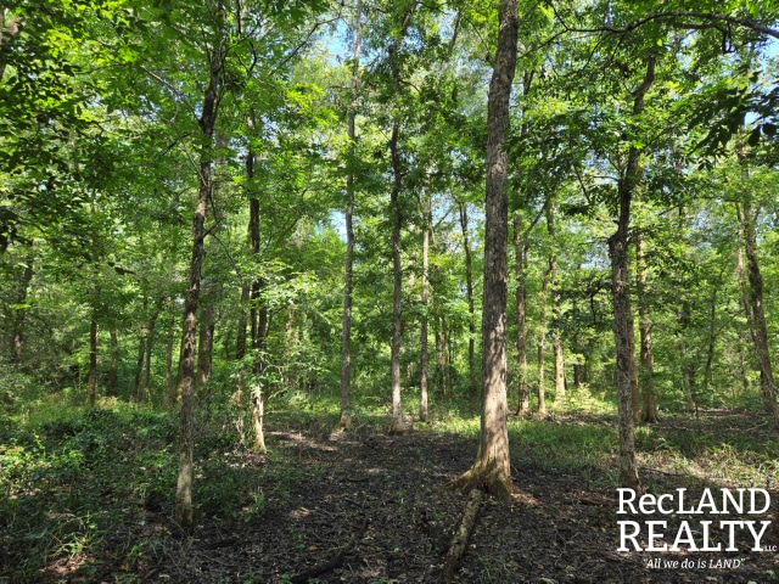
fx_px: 518
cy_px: 292
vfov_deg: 58.9
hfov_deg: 73.9
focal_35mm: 23
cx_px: 390
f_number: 1.8
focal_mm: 5.4
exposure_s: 1/180
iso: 50
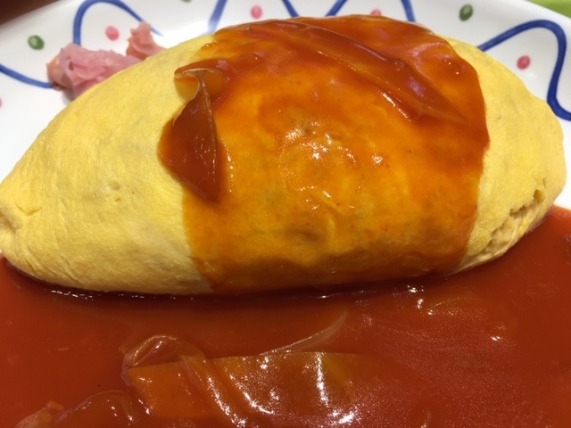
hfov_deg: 61.7
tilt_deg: -47.3
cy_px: 214
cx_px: 286
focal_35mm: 29
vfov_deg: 48.2
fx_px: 478
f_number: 2.2
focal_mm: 4.15
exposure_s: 1/60
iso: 25
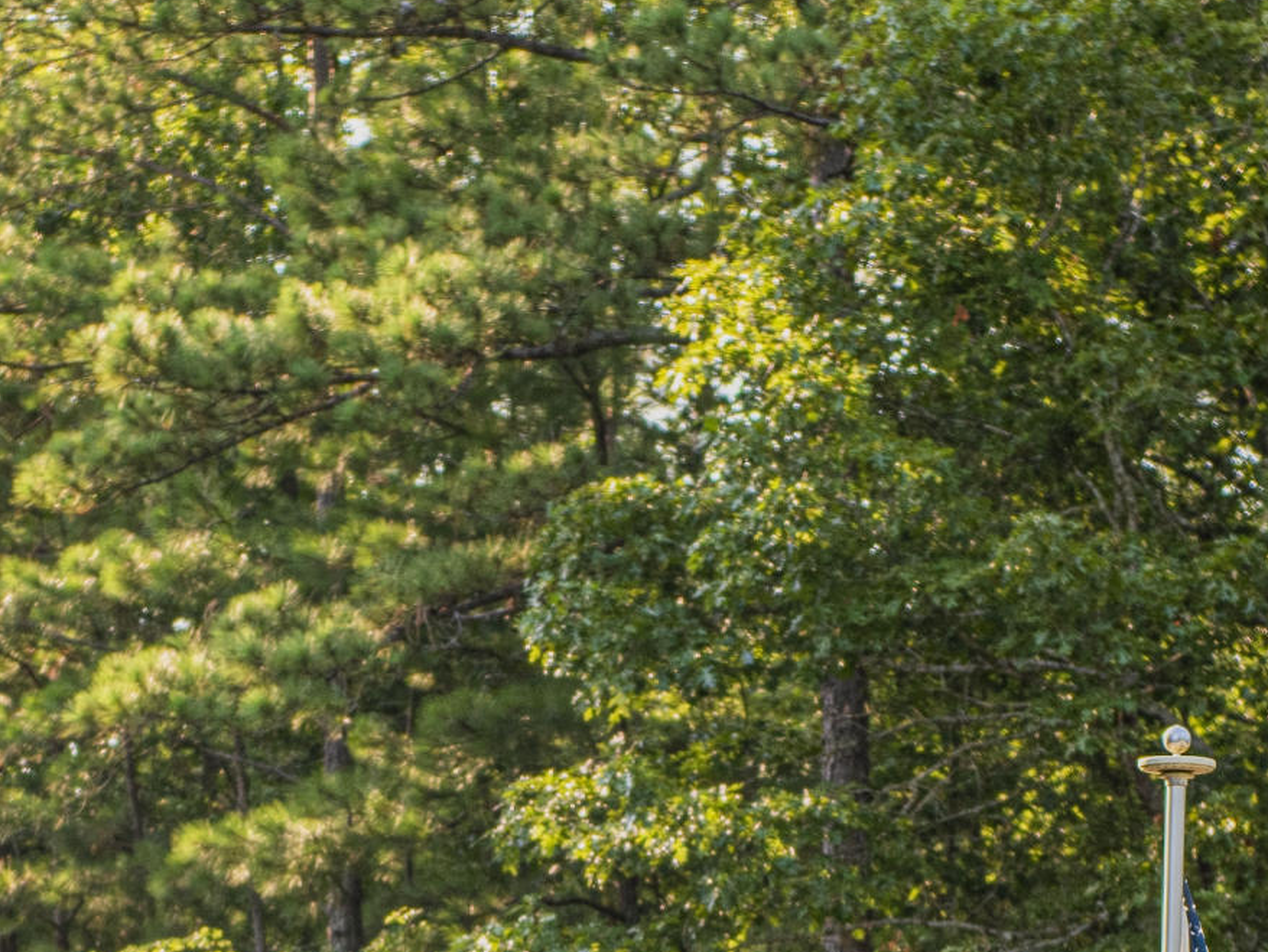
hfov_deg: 8.6
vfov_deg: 6.4
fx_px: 8427
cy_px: 1241
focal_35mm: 230
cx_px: 503
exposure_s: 1/800
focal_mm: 70
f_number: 2.8
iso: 100
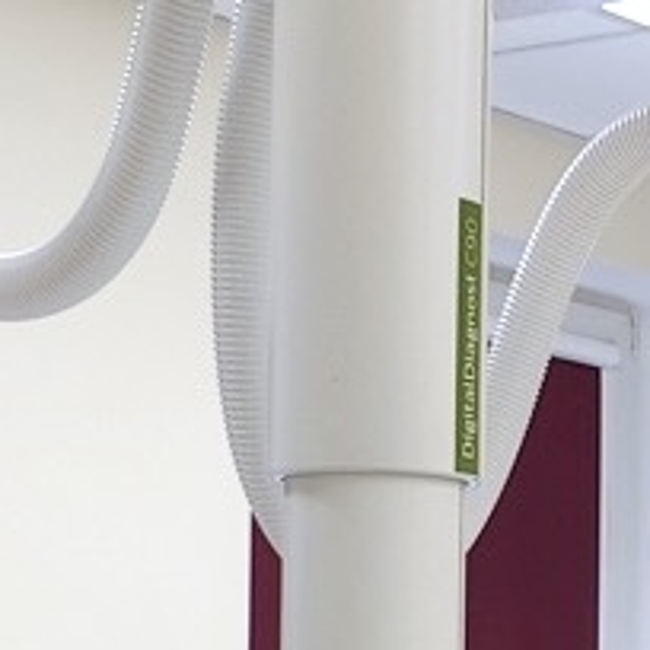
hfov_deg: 13.0
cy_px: 561
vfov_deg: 13.5
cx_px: 913
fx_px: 2719
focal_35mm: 128
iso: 250
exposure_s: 1/100
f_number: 1.8
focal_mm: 6.06
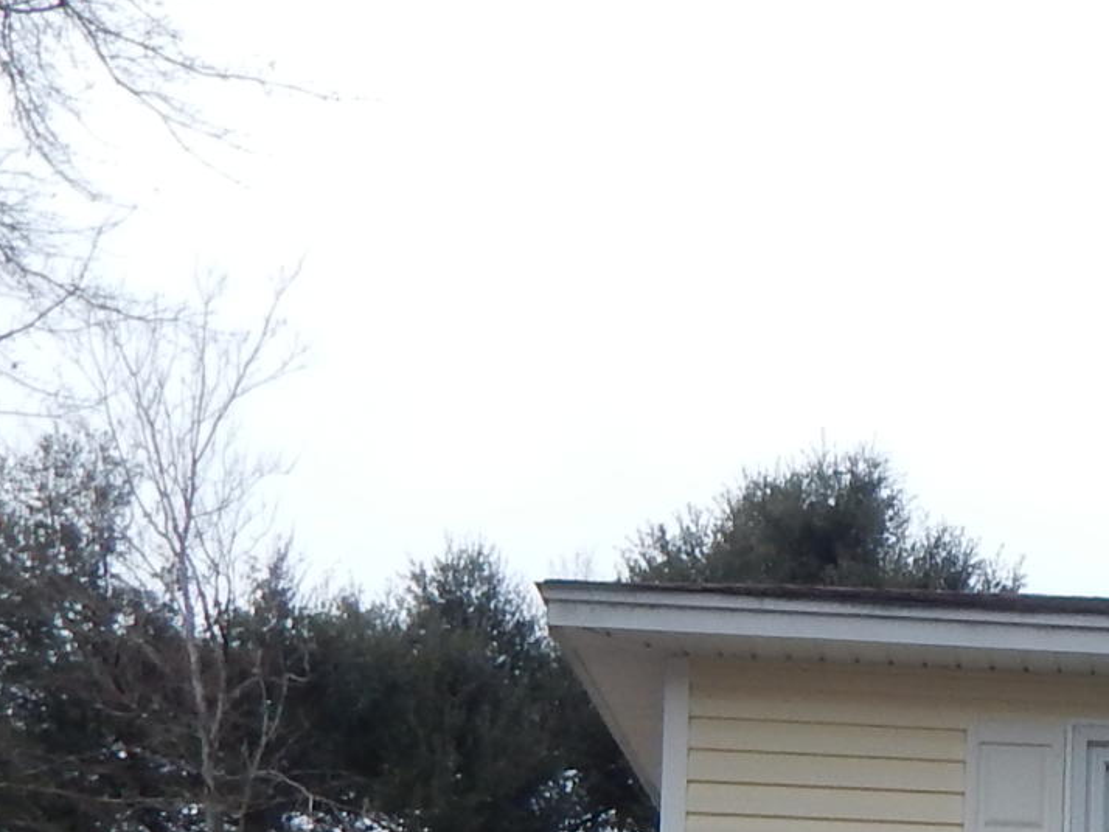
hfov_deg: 16.9
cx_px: 1674
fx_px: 3365
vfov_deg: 13.3
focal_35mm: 105
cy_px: 1242
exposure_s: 1/1000
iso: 125
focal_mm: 4.5
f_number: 3.1
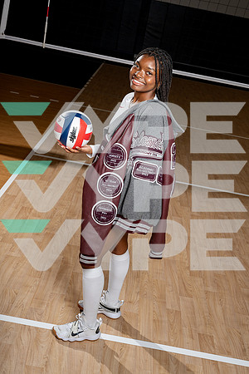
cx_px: 124
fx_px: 456
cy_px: 187
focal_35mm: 44
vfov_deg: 44.5
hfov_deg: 30.5
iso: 100
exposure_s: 1/250
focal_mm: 44
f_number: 8
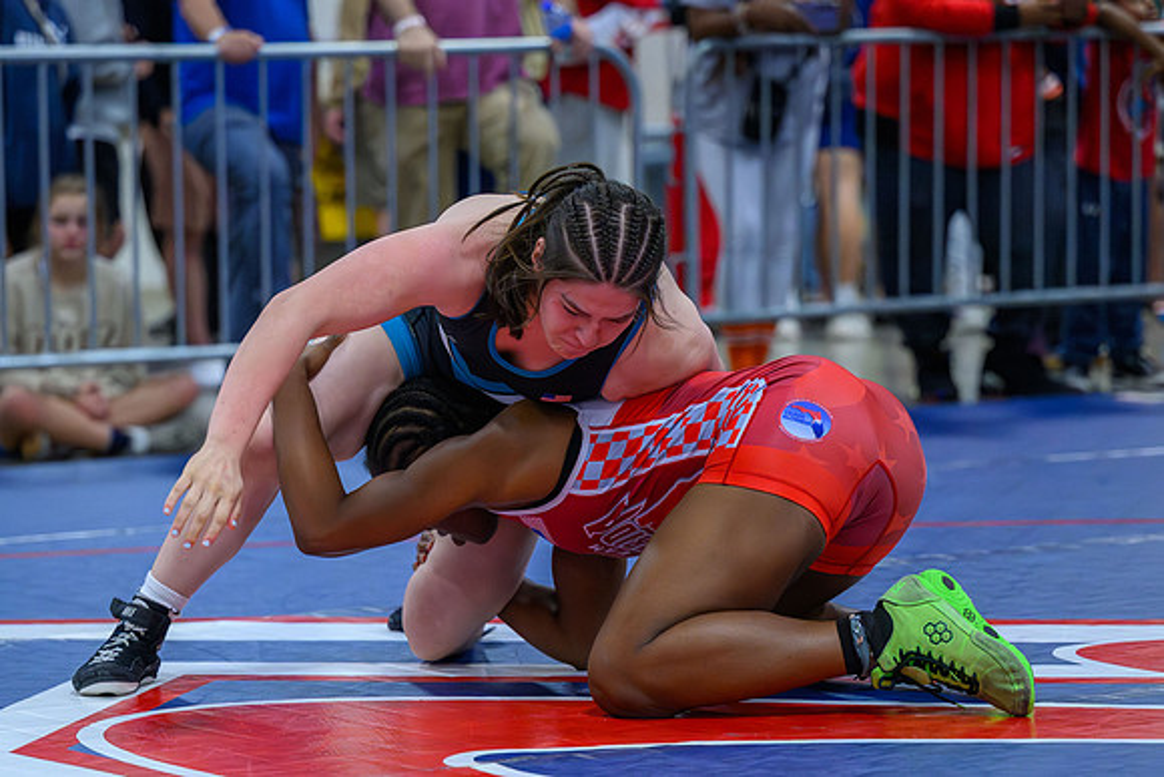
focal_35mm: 148
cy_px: 525
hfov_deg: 13.9
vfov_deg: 9.3
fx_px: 4773
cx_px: 534
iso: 10000
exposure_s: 1/800
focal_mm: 101
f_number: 2.8
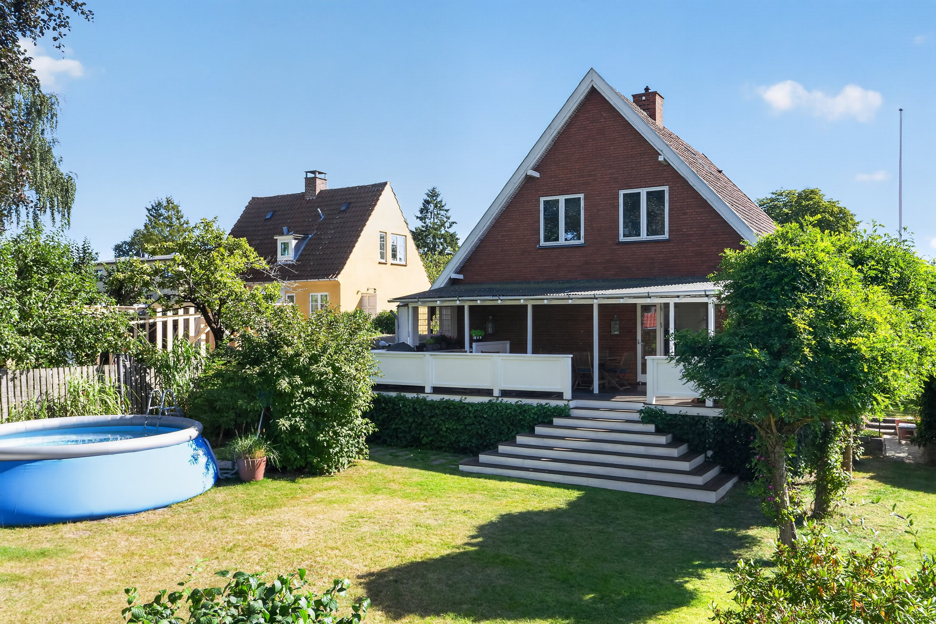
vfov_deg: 43.6
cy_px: 312
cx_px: 468
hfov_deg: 61.9
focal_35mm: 30
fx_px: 780
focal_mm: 30
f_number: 8
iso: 400
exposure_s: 1/200
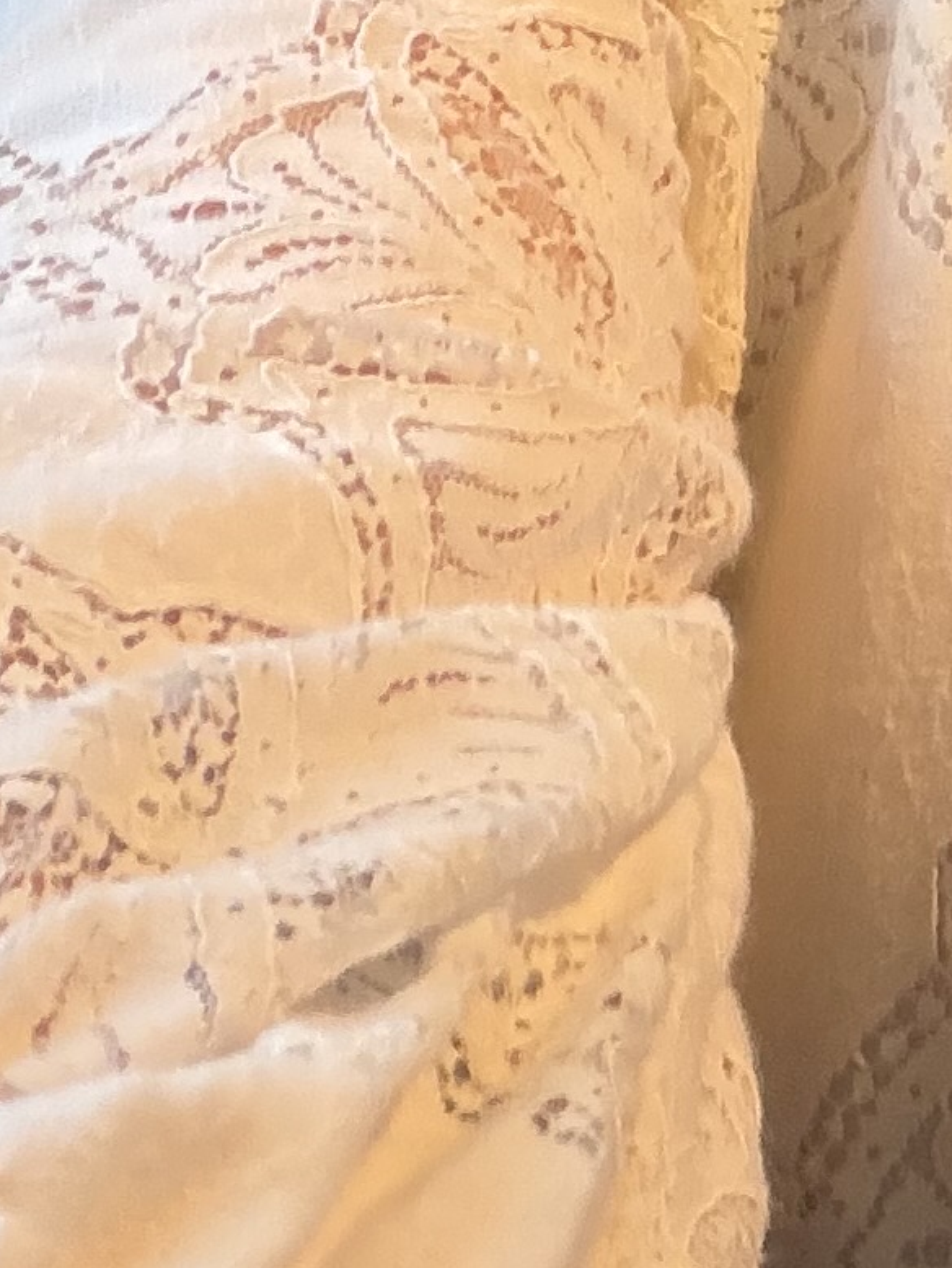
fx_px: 4361
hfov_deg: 12.4
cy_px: -1242
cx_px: 179
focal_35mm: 119
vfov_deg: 14.0
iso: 160
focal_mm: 2.71
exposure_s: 1/60
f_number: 1.9
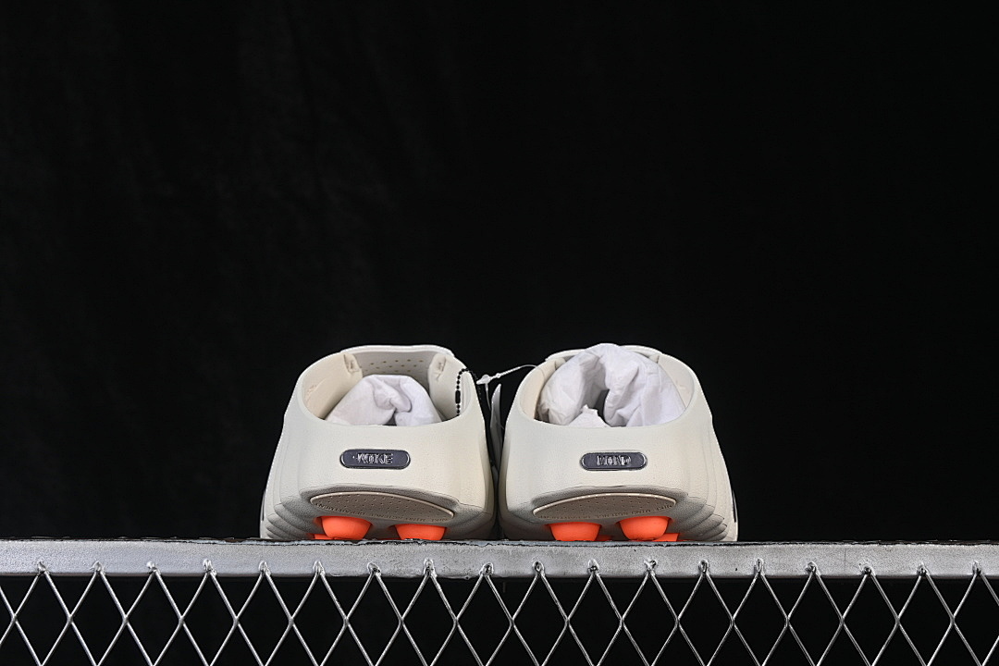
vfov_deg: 18.2
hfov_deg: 27.0
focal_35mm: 75
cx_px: 500
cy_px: 333
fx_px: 2081
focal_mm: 50
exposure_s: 1/80
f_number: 8
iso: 160
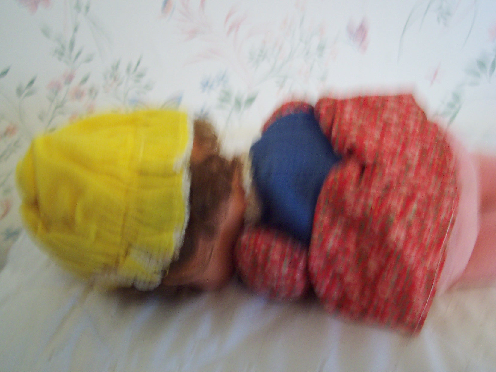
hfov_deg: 50.1
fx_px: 530
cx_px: 248
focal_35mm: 37
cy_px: 186
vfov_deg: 38.7
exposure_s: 1/10
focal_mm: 5.6
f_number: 2.8
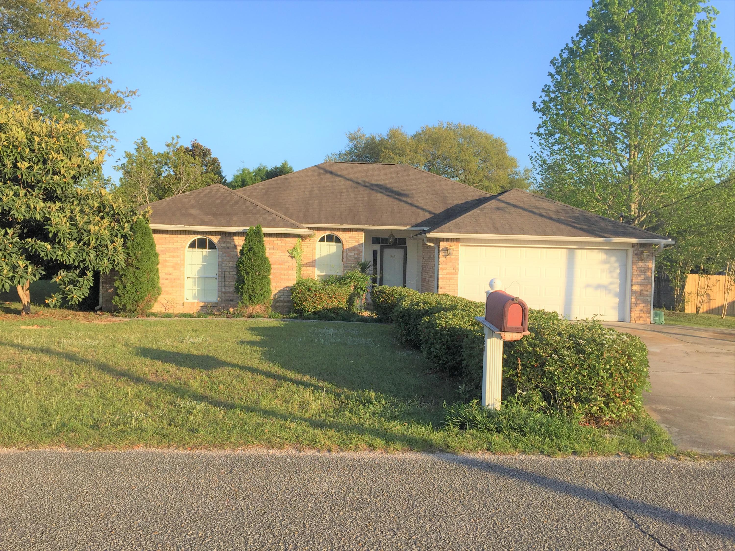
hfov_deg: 61.7
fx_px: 616
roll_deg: -2.2
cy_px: 276
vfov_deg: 48.2
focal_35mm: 29
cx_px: 368
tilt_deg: -1.5
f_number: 2.2
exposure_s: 1/1199
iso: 32
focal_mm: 4.15
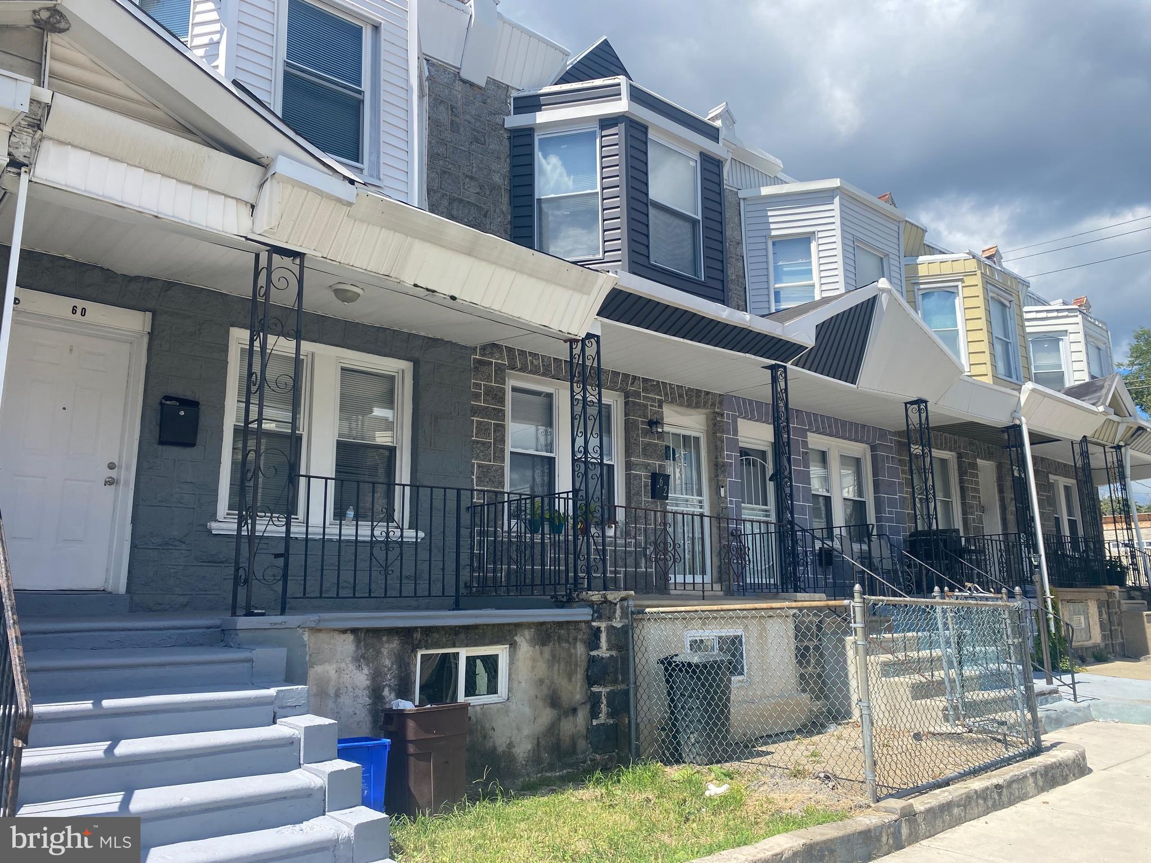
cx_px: 576
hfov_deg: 67.3
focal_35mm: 26
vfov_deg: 53.1
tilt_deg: +11.5
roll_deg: -0.1
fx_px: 865
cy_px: 432
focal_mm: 4.25
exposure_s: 1/1838
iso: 32
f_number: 1.8
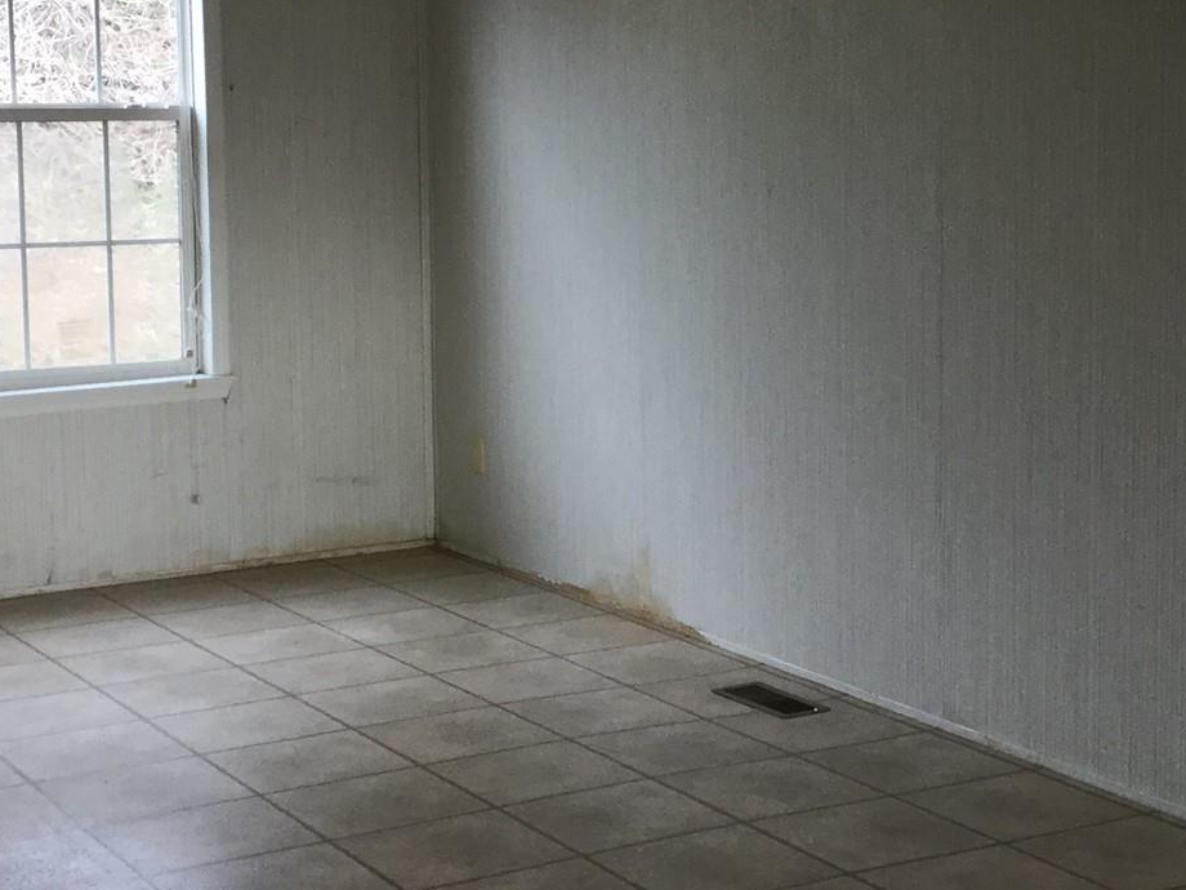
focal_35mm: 69
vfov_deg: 21.3
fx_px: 2364
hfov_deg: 28.1
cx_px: 664
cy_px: 342
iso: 25
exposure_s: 1/40
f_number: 2.4
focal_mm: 3.3
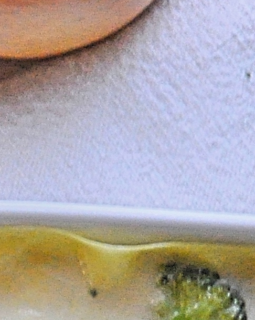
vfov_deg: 5.4
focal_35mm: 357
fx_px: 3370
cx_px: -201
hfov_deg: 4.3
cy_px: 528
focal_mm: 36
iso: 1600
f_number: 5
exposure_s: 1/20
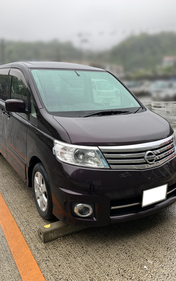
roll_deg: -0.6
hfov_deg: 41.8
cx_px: 87
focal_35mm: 30
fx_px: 230
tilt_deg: -13.0
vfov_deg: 62.9
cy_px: 141
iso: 32
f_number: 1.8
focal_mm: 3.99
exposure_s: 1/121
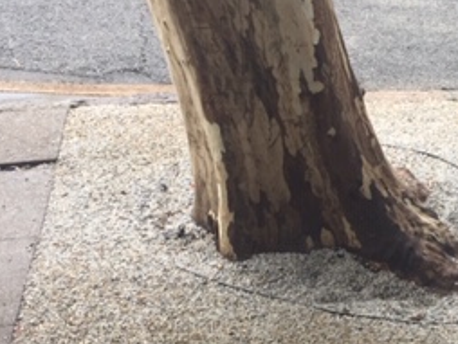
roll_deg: -0.7
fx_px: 967
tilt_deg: -32.2
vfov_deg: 20.0
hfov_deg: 26.0
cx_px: 391
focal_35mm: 73
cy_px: 270
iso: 40
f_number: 2.2
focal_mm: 4.15
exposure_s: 1/100
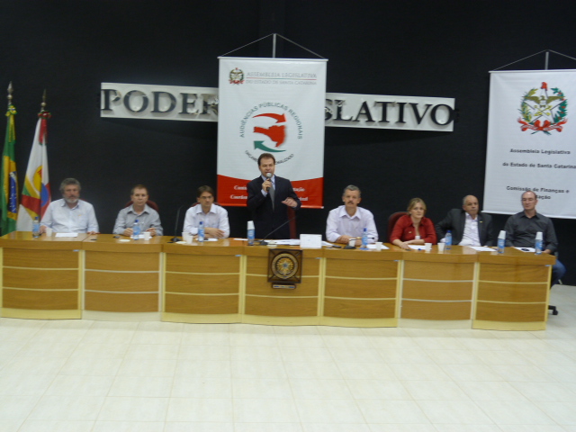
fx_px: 716
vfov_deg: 33.6
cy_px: 216
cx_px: 288
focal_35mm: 43
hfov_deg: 43.9
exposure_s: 1/6
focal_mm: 7.8
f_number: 3.2
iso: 100
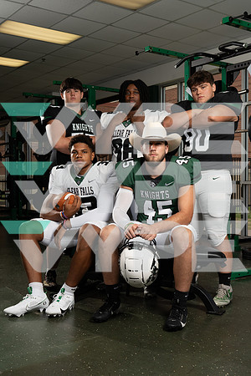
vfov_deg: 45.4
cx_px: 126
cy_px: 188
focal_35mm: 43
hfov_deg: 31.2
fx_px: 450
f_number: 8
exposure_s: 1/250
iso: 400
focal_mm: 43
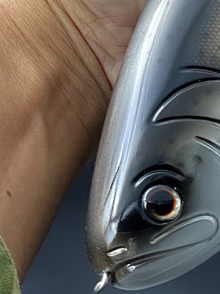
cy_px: -30
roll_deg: +2.7
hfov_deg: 9.7
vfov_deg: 12.9
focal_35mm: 150
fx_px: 1272
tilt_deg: -29.4
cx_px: 302
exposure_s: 1/116
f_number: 2
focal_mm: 6
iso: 200
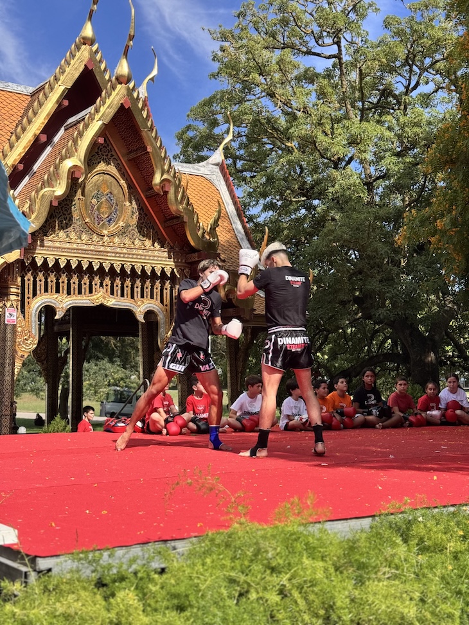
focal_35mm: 48
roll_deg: -0.6
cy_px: 312
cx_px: 234
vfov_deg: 39.7
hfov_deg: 30.3
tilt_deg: +4.5
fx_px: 867
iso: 64
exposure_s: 1/2110
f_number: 1.78
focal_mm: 6.76
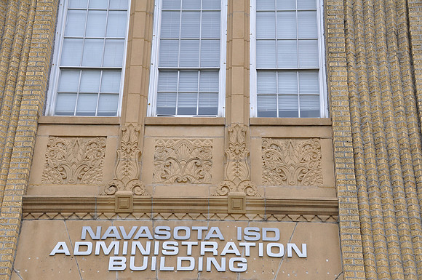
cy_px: 140
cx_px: 211
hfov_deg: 33.4
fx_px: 702
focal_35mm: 60
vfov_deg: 22.6
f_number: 10
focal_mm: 40
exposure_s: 1/100
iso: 200
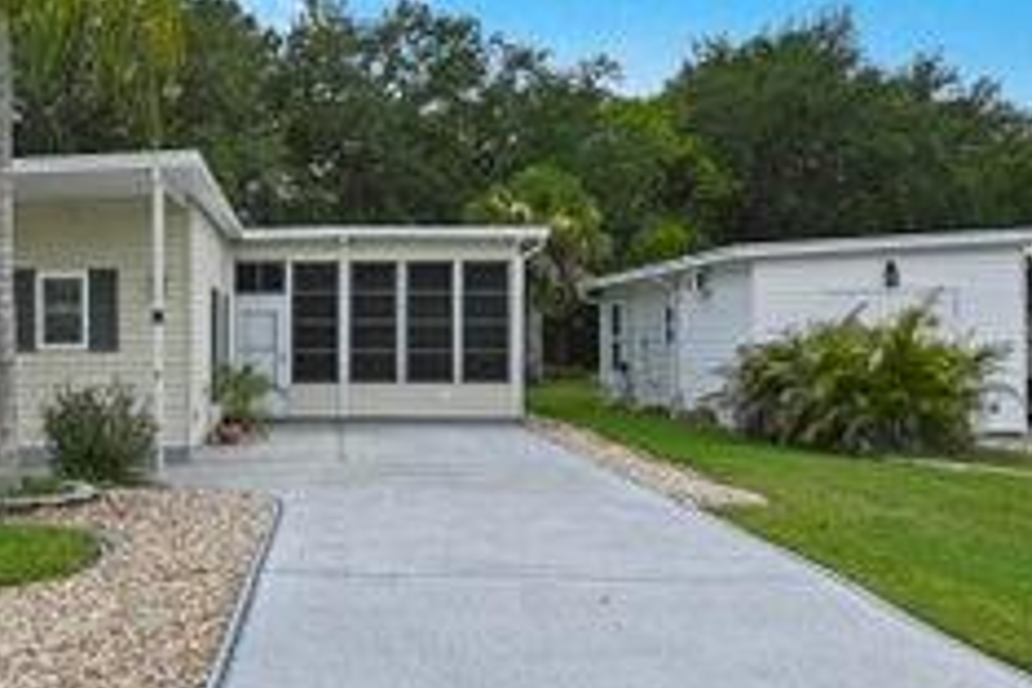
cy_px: 419
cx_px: 236
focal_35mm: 43
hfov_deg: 43.7
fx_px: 1233
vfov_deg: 31.1
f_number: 8
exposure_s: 1/320
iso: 100
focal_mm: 14
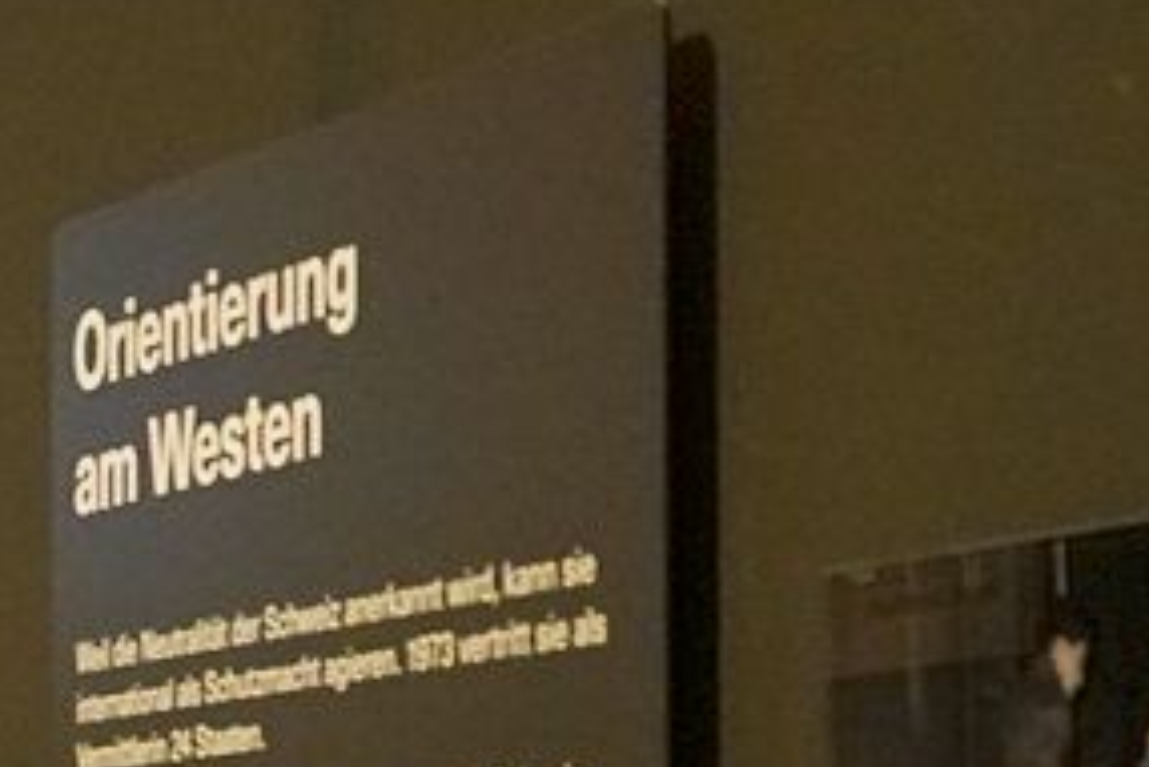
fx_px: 5364
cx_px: -2061
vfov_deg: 8.1
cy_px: 1048
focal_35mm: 168
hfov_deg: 9.9
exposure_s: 1/80
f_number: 4
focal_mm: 24
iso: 3200
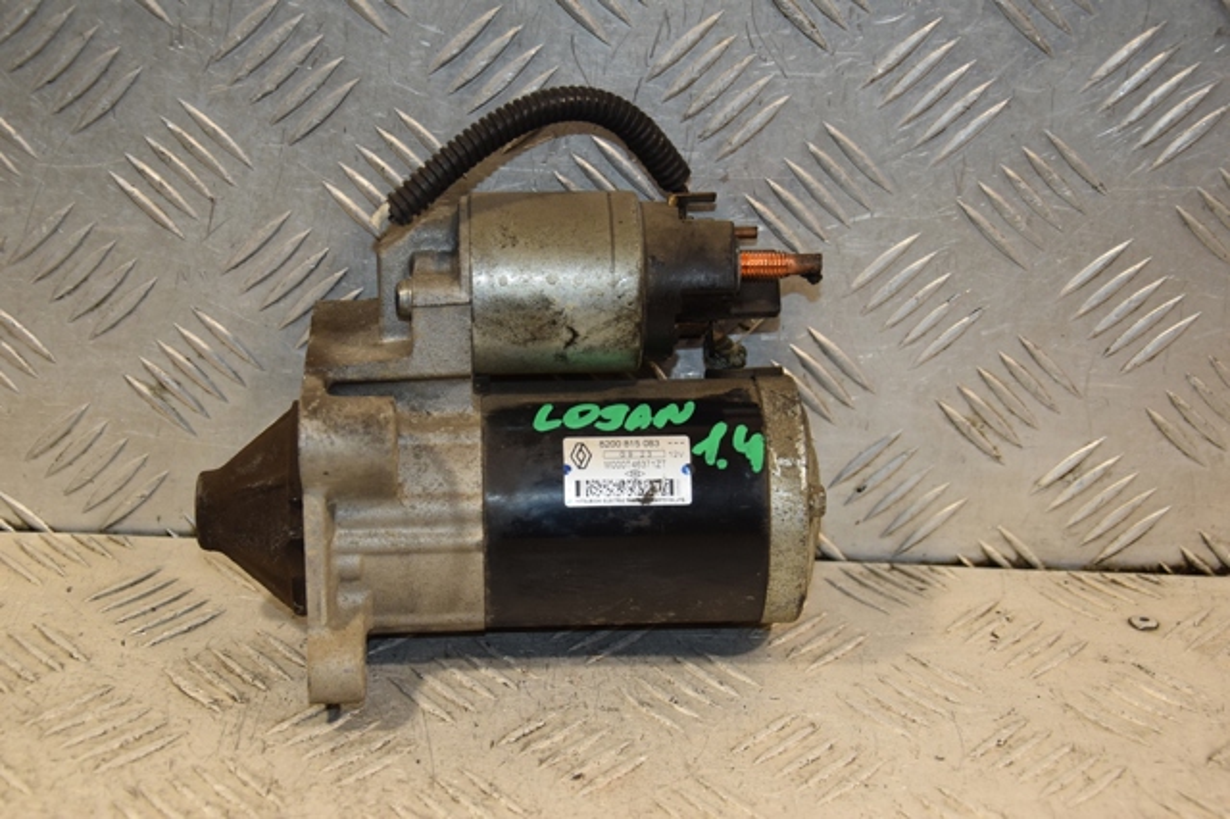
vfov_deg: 18.9
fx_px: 2459
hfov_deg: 28.1
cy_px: 410
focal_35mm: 72
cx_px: 615
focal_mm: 48
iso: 800
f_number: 5
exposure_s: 1/200
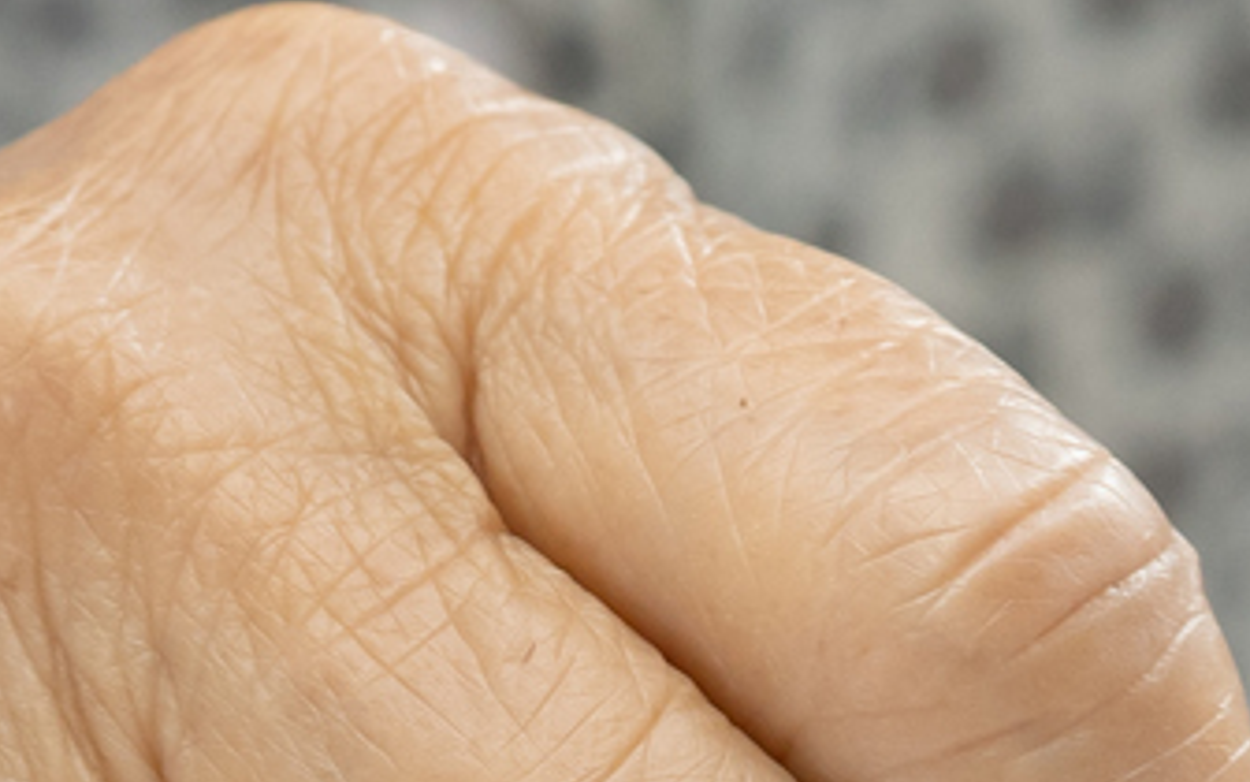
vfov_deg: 4.0
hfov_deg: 6.5
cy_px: 2175
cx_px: 1081
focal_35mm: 322
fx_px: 10969
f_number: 4.5
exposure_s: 1/60
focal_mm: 50
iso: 800
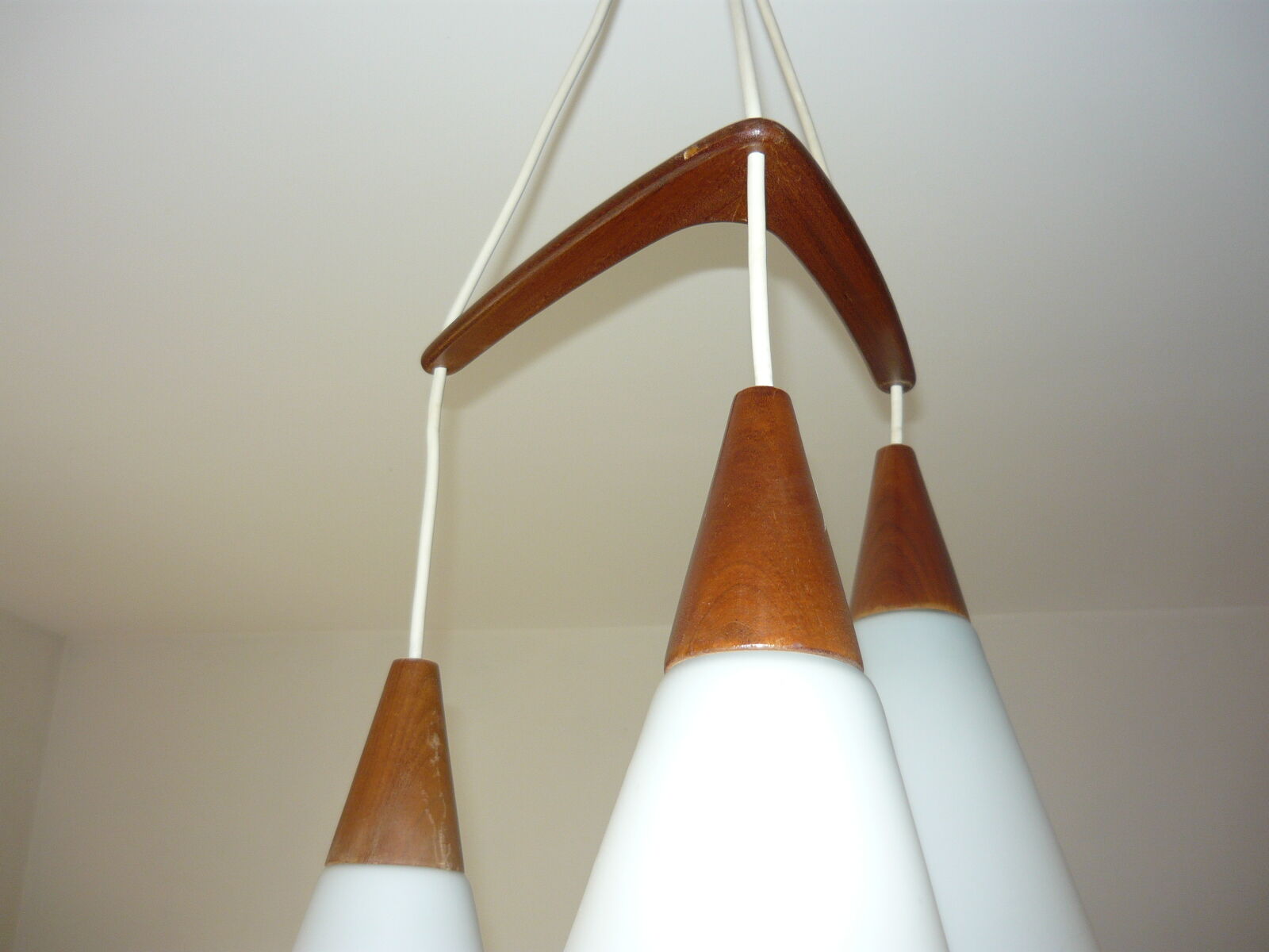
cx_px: 634
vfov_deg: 42.9
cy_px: 476
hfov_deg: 55.4
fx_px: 1210
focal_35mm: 33
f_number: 2.8
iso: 100
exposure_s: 1/30
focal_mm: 5.5
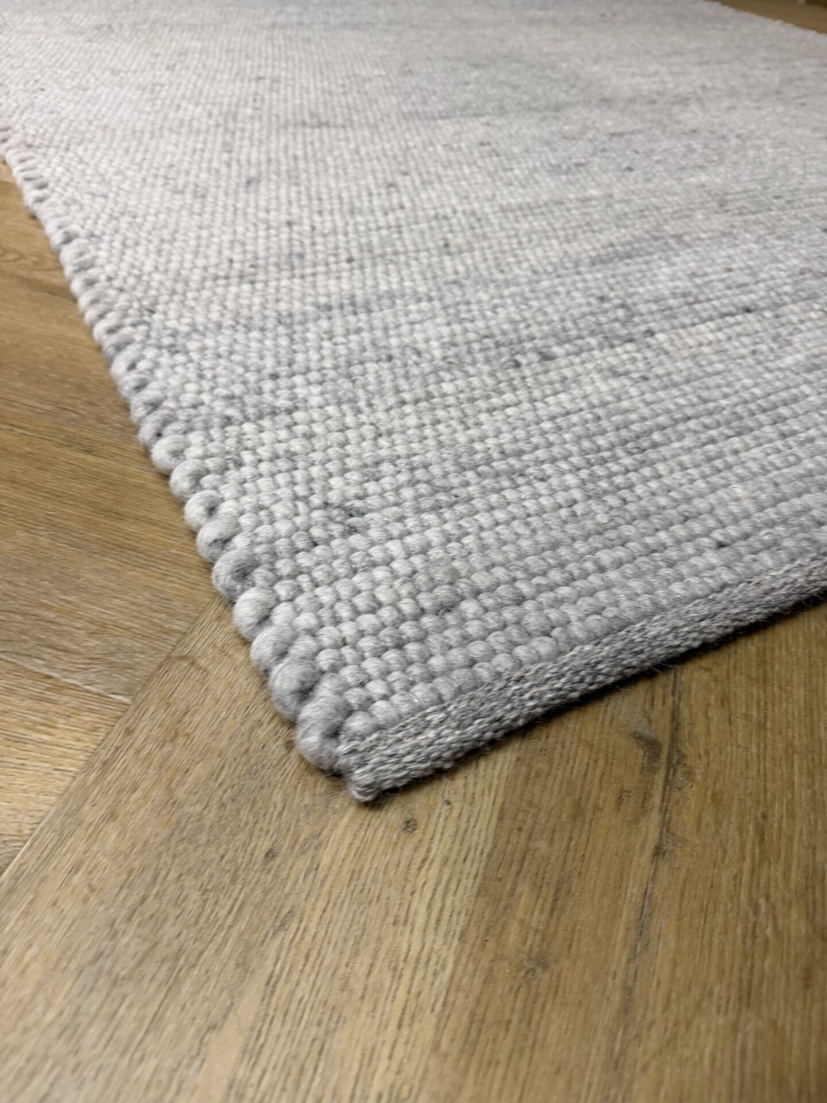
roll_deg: -8.3
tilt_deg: -42.8
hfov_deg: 56.8
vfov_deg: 71.6
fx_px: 765
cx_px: 414
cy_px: 552
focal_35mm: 24
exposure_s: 1/50
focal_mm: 6.76
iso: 250
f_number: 1.78
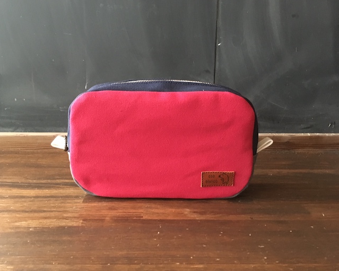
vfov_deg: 47.1
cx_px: 155
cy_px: 134
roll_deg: +0.1
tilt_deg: -14.2
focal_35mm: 31
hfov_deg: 57.1
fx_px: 311
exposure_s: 1/15
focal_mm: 4.15
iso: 500
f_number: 2.2
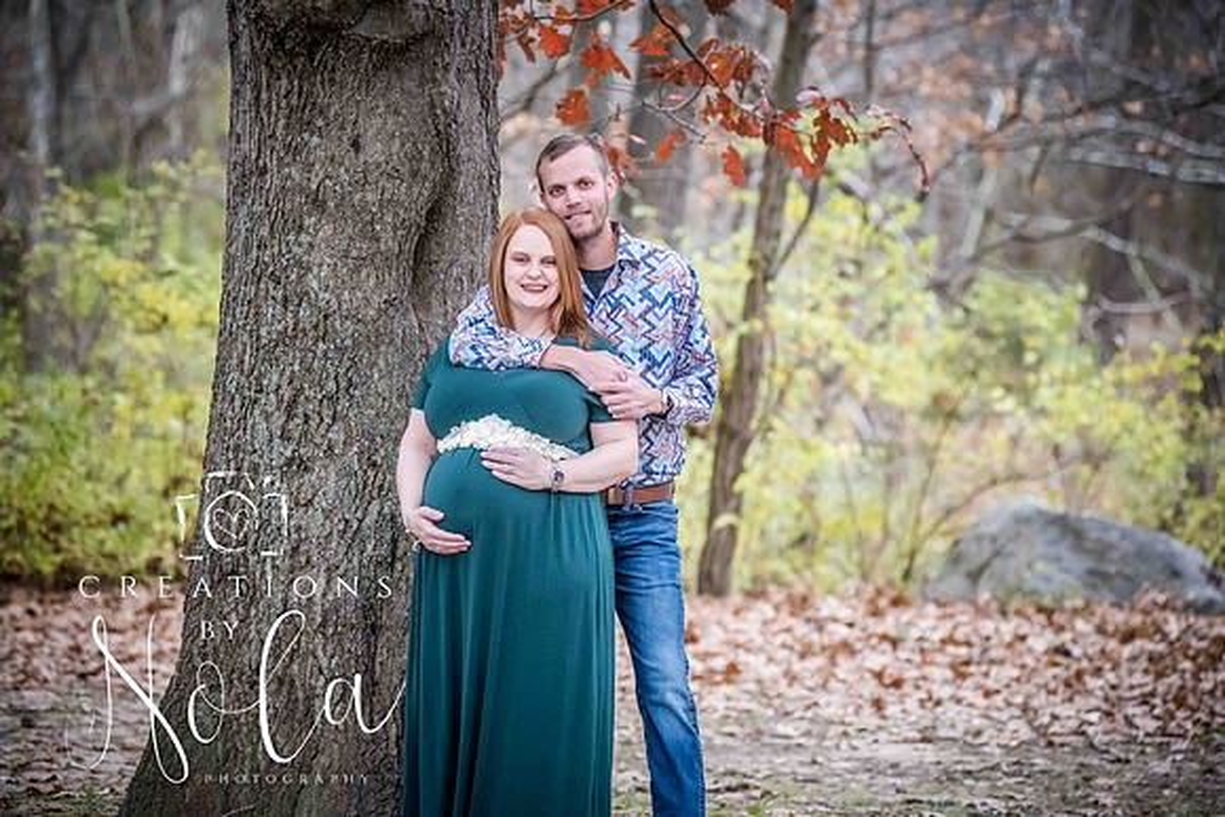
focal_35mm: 135
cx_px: 612
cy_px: 408
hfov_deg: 15.2
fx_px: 4595
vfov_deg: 10.2
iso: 1250
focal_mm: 135
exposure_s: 1/250
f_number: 4
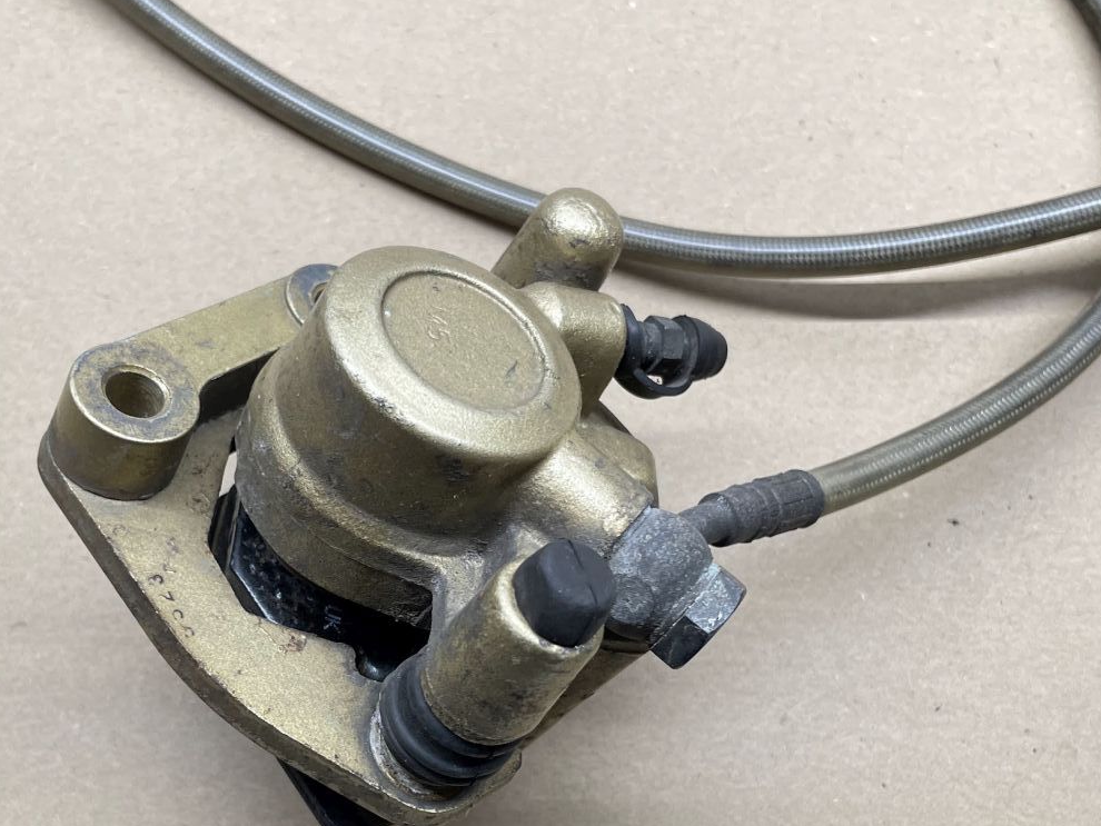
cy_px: 573
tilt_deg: -74.5
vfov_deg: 33.9
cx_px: 415
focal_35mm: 42
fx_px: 1336
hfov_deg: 44.4
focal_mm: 4.2
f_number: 1.6
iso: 100
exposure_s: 1/100
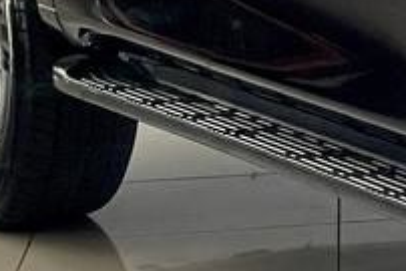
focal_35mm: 321
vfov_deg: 4.3
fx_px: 3623
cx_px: 953
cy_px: -205
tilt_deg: -3.9
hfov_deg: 6.2
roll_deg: +1.7
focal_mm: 6
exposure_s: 1/99
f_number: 2
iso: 100
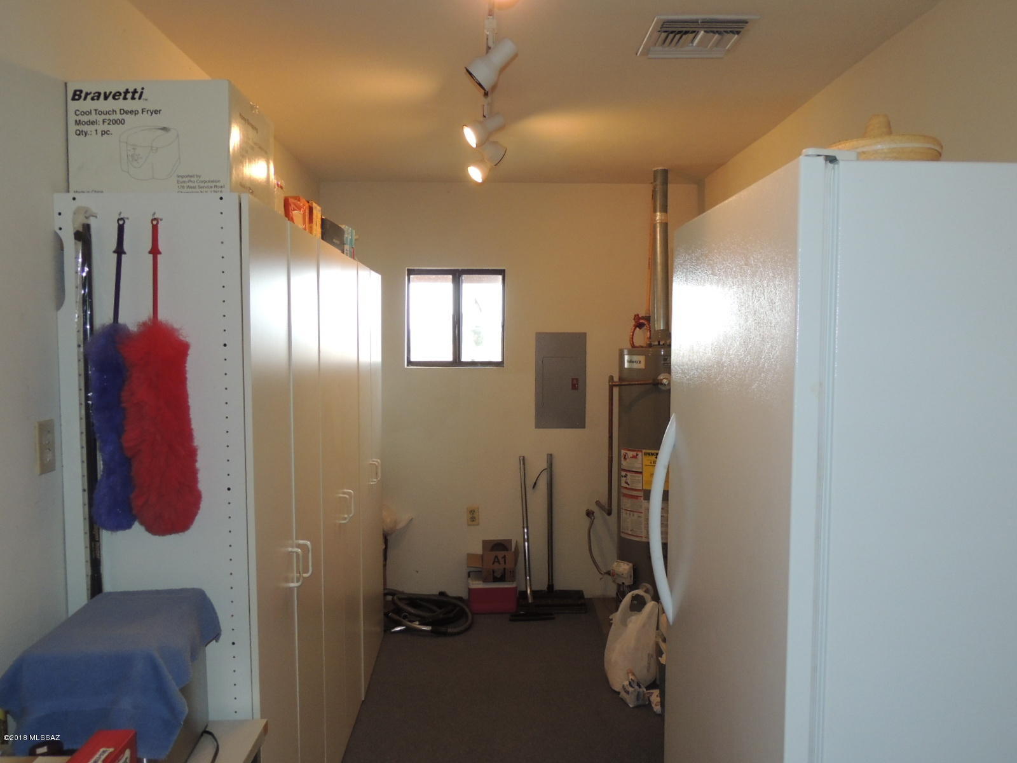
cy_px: 382
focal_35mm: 28
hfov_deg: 63.4
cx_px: 508
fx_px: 823
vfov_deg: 49.7
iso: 400
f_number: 3.1
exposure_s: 1/40
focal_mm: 4.9
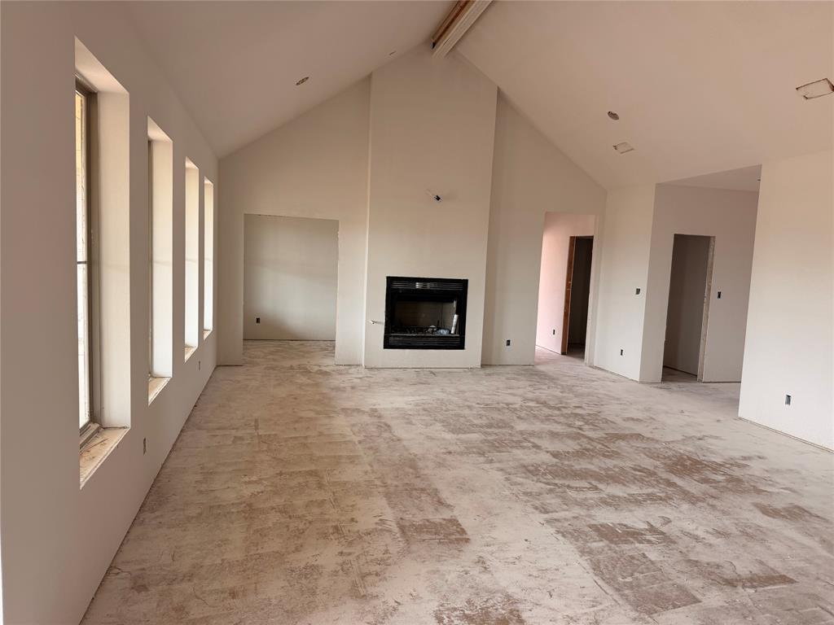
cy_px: 312
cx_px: 417
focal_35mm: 24
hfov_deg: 71.6
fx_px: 578
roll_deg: -2.8
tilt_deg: -5.4
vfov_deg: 56.8
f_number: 1.78
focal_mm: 6.76
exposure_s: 1/121
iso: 125
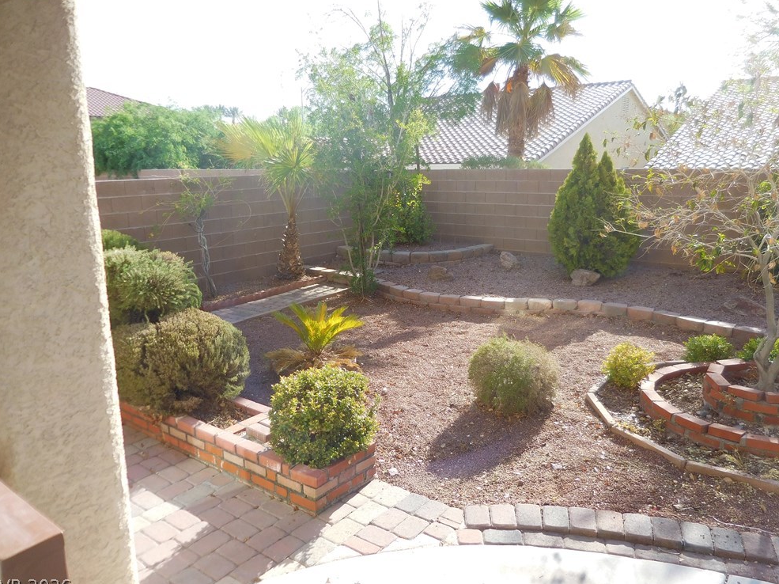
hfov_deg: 67.3
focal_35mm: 26
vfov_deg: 53.0
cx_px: 390
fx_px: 585
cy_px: 295
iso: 125
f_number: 3.3
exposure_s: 1/400
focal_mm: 4.5
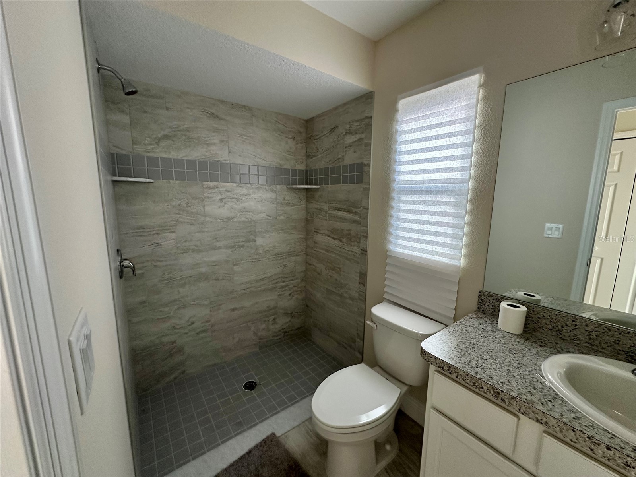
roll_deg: -0.5
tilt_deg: -9.2
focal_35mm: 14
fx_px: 257
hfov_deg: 102.1
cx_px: 318
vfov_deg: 85.7
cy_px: 238
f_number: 2.2
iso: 200
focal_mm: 2.22
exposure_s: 1/60
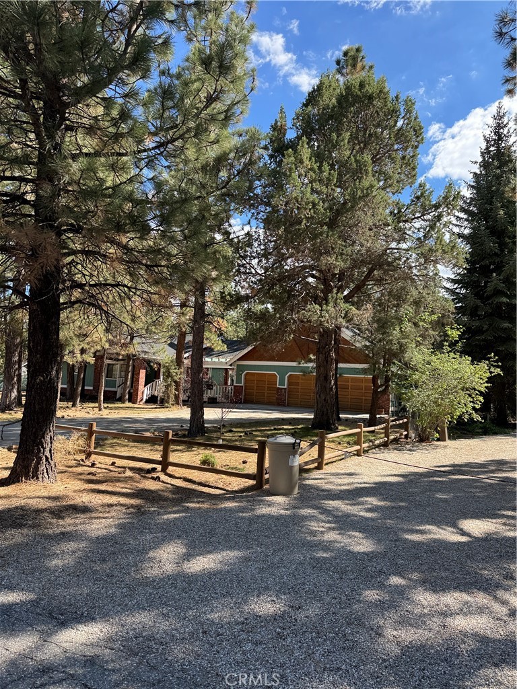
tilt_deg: +6.9
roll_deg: -3.2
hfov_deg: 56.8
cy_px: 344
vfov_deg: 71.6
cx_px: 258
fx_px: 478
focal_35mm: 24
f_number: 1.78
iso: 80
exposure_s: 1/1094
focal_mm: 6.76
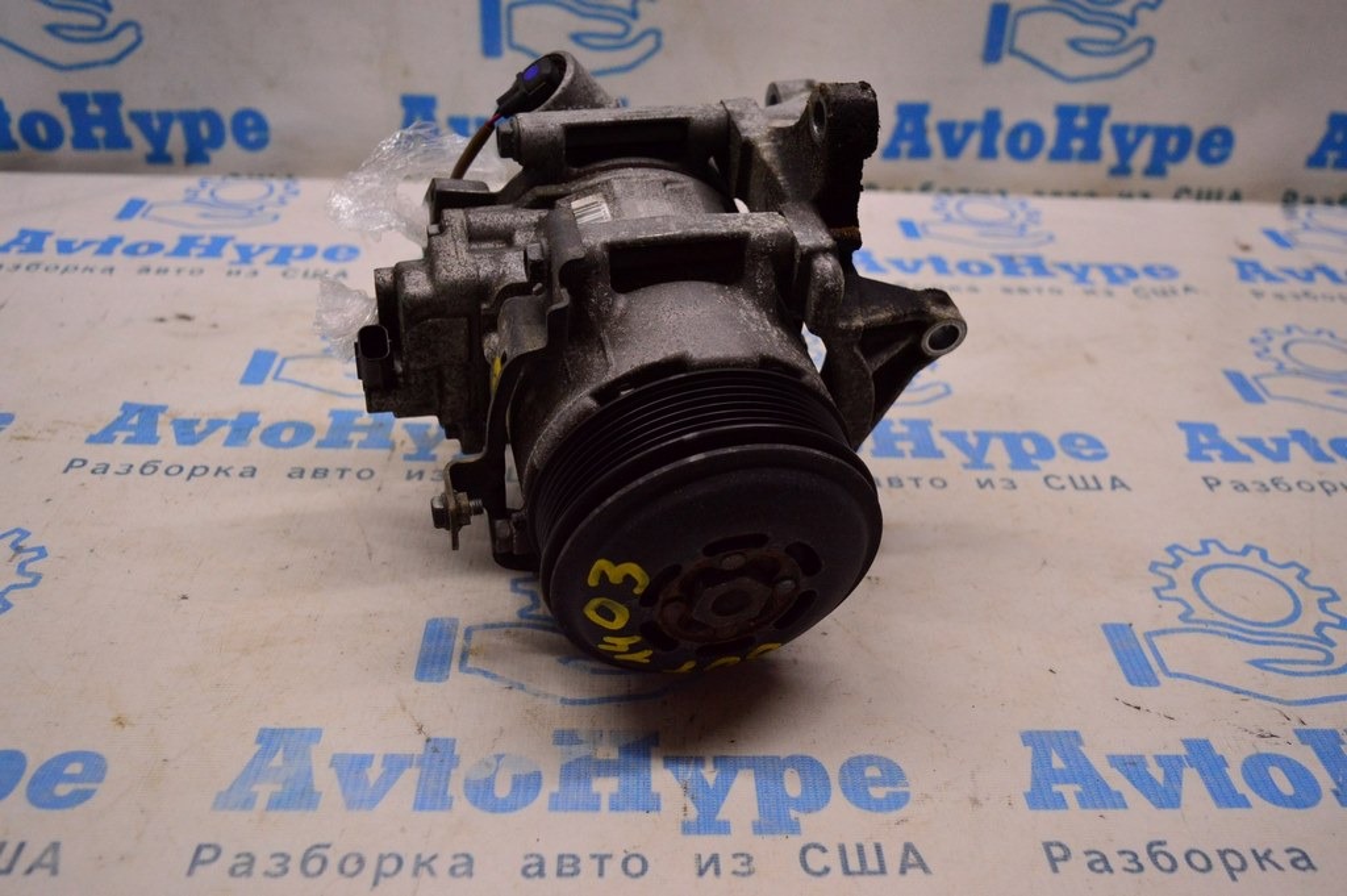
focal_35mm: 33
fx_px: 1234
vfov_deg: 39.9
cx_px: 674
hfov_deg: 57.3
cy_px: 448
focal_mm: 22
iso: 1600
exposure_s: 1/400
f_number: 4
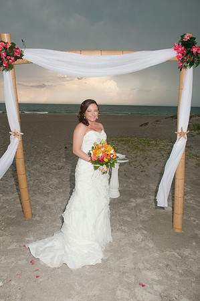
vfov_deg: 57.3
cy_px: 150
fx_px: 276
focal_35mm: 33
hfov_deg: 39.9
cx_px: 100
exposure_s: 1/200
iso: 400
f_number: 5.6
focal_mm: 22
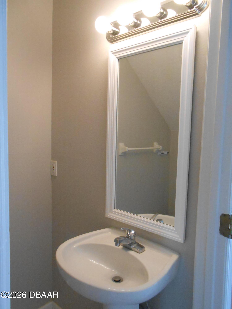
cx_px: 116
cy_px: 154
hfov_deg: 53.1
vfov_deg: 67.3
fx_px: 232
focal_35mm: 26
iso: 800
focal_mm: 4.6
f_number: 3.5
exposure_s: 1/125
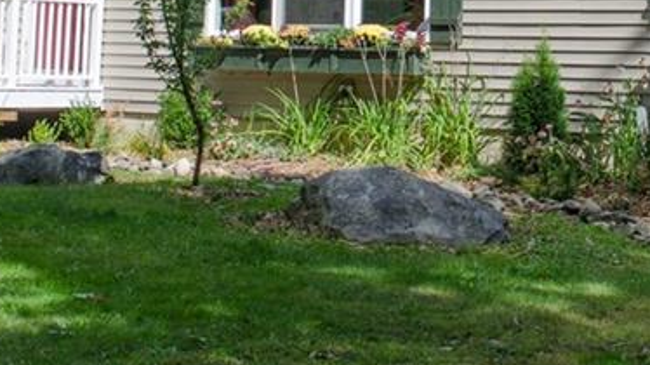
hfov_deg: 20.6
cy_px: -159
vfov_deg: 11.3
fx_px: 1774
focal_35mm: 103
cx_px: 474
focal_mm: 24
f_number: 8
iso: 125
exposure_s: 1/250
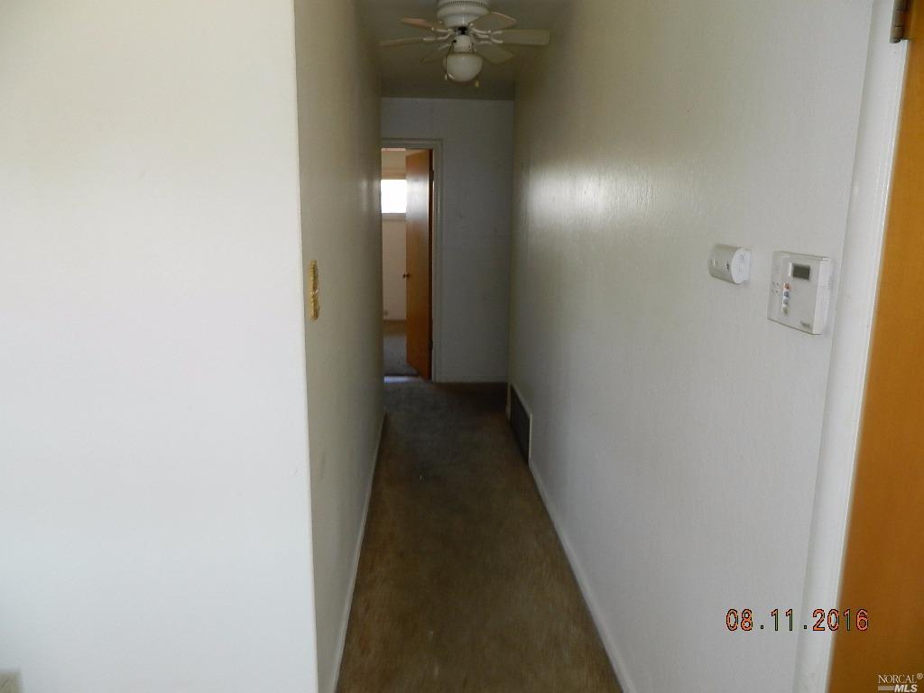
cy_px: 346
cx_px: 462
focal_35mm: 25
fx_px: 667
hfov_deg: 69.4
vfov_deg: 54.9
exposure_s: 1/30
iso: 110
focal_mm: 4.5
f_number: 3.1
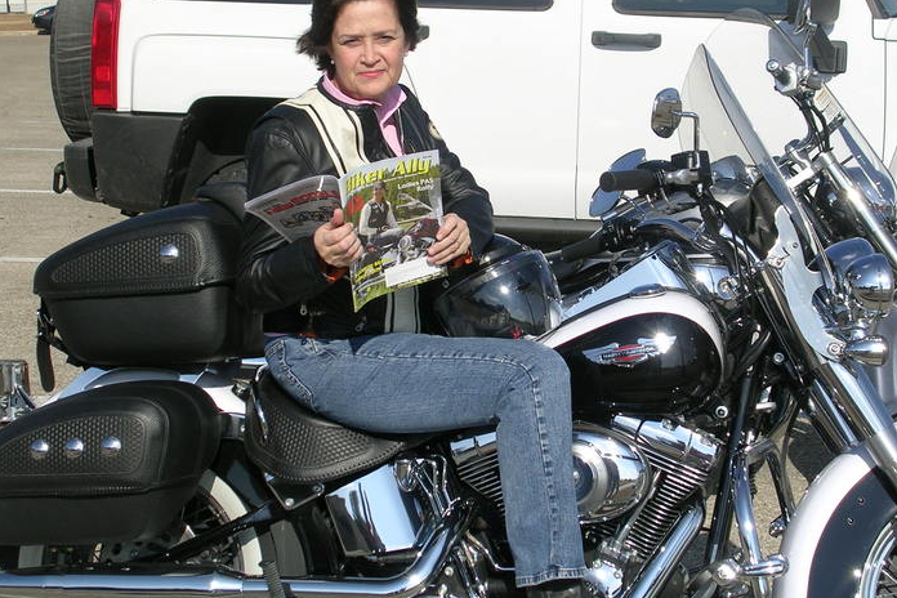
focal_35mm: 90
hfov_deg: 22.6
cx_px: 447
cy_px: 291
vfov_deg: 15.2
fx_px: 2242
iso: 50
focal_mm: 13
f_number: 4.1
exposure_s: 1/938
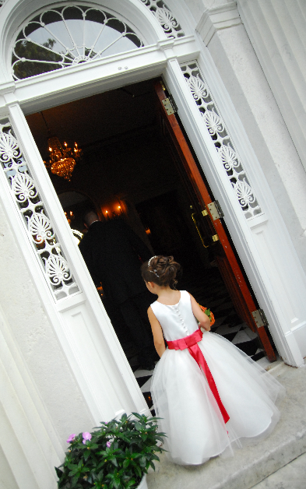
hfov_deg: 46.8
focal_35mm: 27
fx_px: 354
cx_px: 142
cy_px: 247
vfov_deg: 69.3
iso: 1000
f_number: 2.8
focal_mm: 17
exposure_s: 1/1250
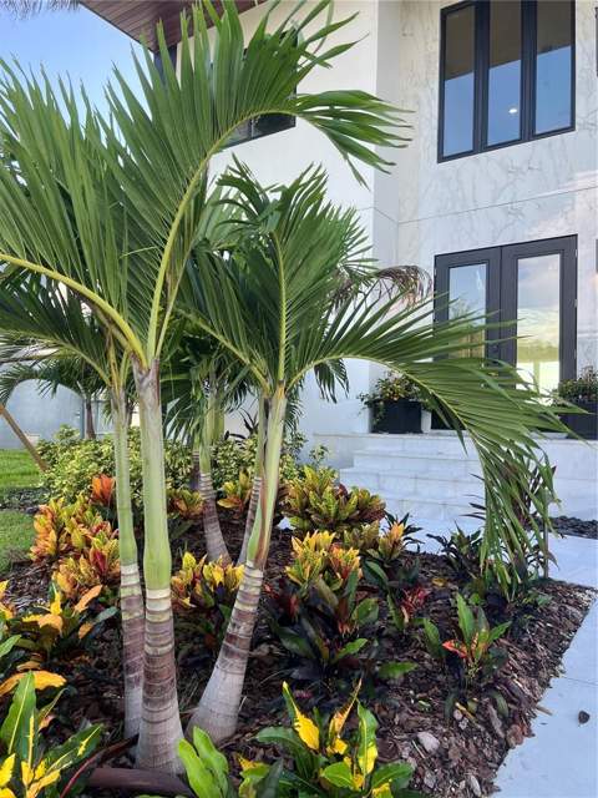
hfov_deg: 53.1
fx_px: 599
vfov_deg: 67.3
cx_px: 299
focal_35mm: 26
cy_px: 399
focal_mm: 5.7
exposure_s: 1/518
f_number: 1.5
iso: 50
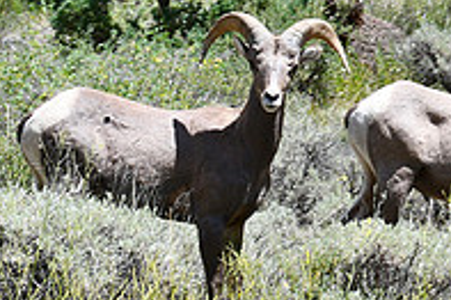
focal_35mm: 309
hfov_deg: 6.6
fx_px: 3868
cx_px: 488
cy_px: 56
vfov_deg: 4.4
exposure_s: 1/250
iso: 160
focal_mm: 70
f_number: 8
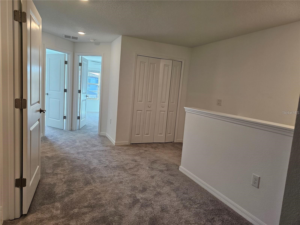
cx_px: 150
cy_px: 112
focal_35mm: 23
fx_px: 199
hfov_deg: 73.9
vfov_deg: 58.9
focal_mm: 6.3
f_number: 1.7
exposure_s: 1/120
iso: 125
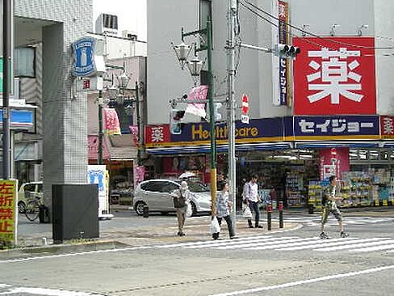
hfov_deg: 24.4
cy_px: 121
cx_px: 200
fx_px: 911
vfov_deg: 18.4
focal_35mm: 80
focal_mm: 9.9
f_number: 3.5
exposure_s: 1/280
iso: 50
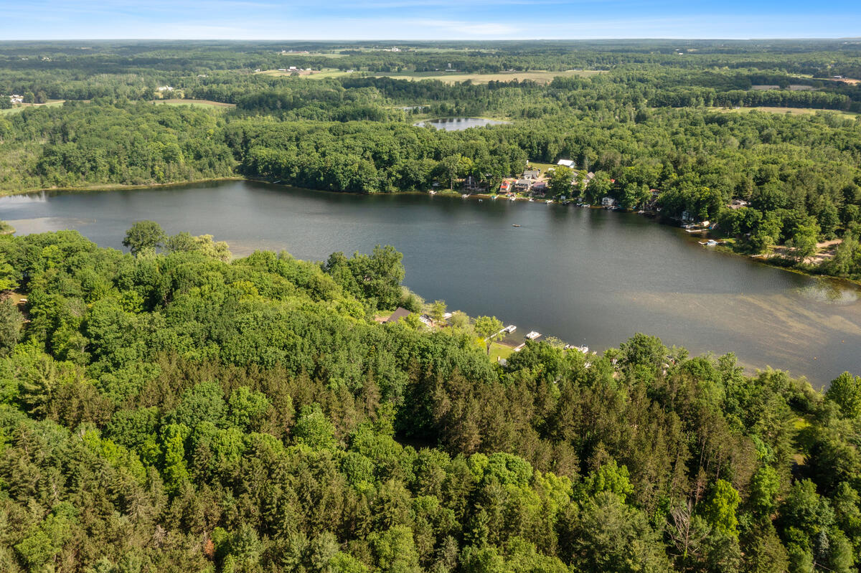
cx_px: 430
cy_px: 286
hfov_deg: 65.5
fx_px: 669
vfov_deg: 46.4
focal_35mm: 28
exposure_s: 1/400
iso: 100
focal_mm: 10.26
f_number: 7.1
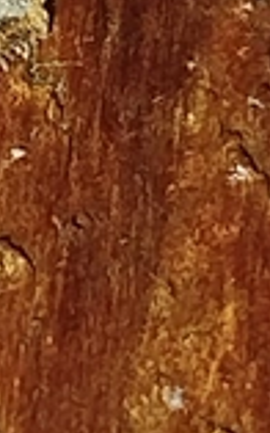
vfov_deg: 7.0
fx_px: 3512
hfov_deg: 4.3
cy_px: 66
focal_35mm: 298
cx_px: -281
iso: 100
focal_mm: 5.31
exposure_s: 1/50
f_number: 1.7
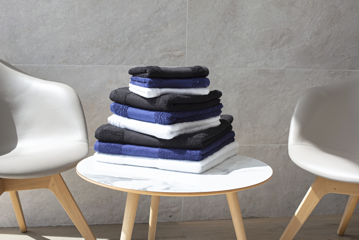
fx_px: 499
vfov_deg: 27.0
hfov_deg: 39.6
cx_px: 180
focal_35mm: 50
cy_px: 120
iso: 200
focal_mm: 50
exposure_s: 1/640
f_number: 5.6
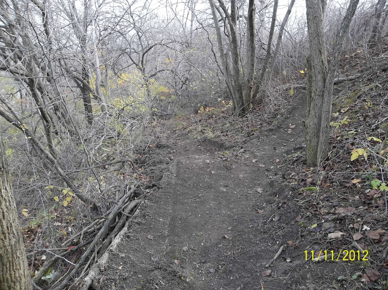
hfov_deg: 65.4
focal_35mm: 27
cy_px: 145
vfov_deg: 51.2
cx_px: 194
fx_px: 302
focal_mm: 4.9
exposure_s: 1/125
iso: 80
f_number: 3.5
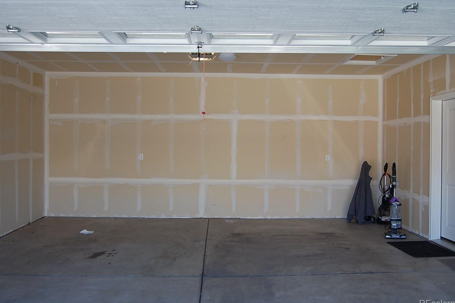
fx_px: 461
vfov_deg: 36.3
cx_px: 227
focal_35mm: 37
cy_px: 149
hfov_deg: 52.5
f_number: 5.6
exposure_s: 1/125
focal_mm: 23
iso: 400
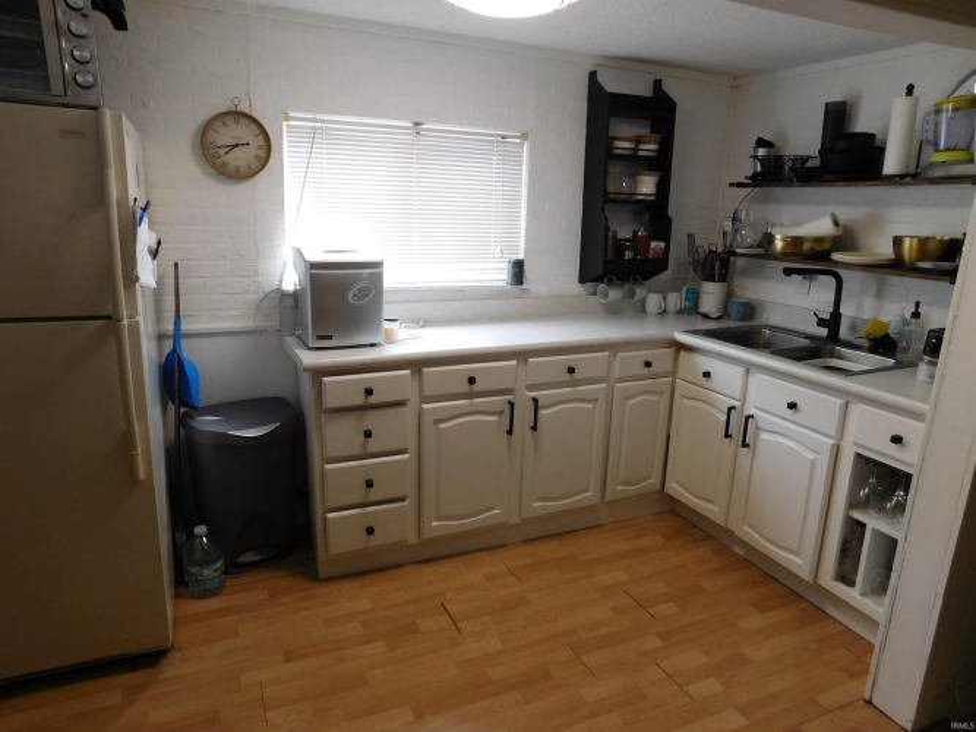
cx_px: 488
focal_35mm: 23
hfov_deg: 73.9
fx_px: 648
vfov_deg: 58.9
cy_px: 366
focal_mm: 4
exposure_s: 1/40
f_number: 3
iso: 125
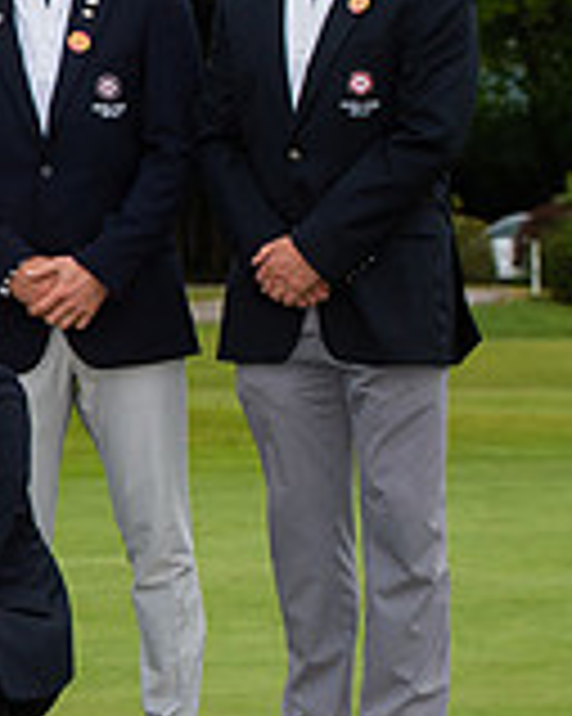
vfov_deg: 6.0
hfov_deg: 4.7
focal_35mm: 325
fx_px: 6884
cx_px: -716
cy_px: 233
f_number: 7.1
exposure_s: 1/250
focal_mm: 95
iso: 500
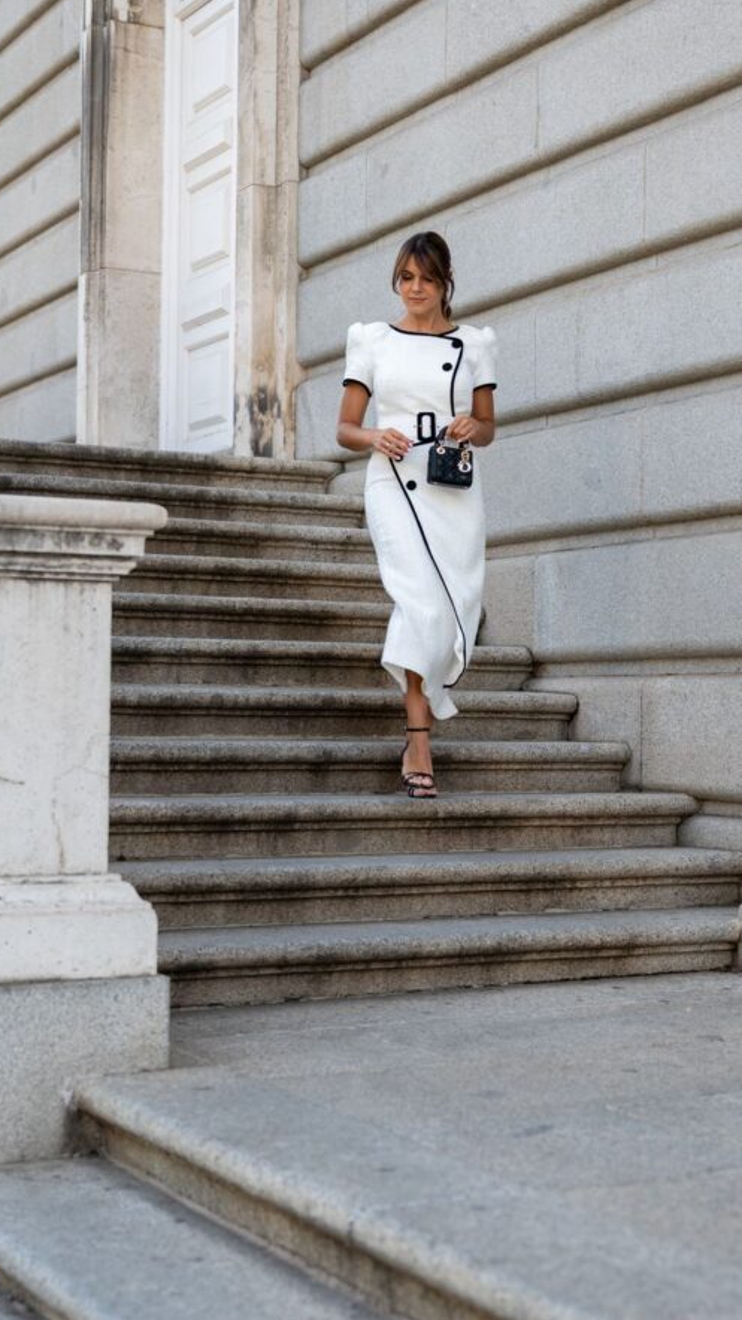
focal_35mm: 57
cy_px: 636
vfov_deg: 36.6
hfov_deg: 21.1
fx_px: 1994
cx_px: 438
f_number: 2.8
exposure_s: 1/200
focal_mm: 47
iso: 100
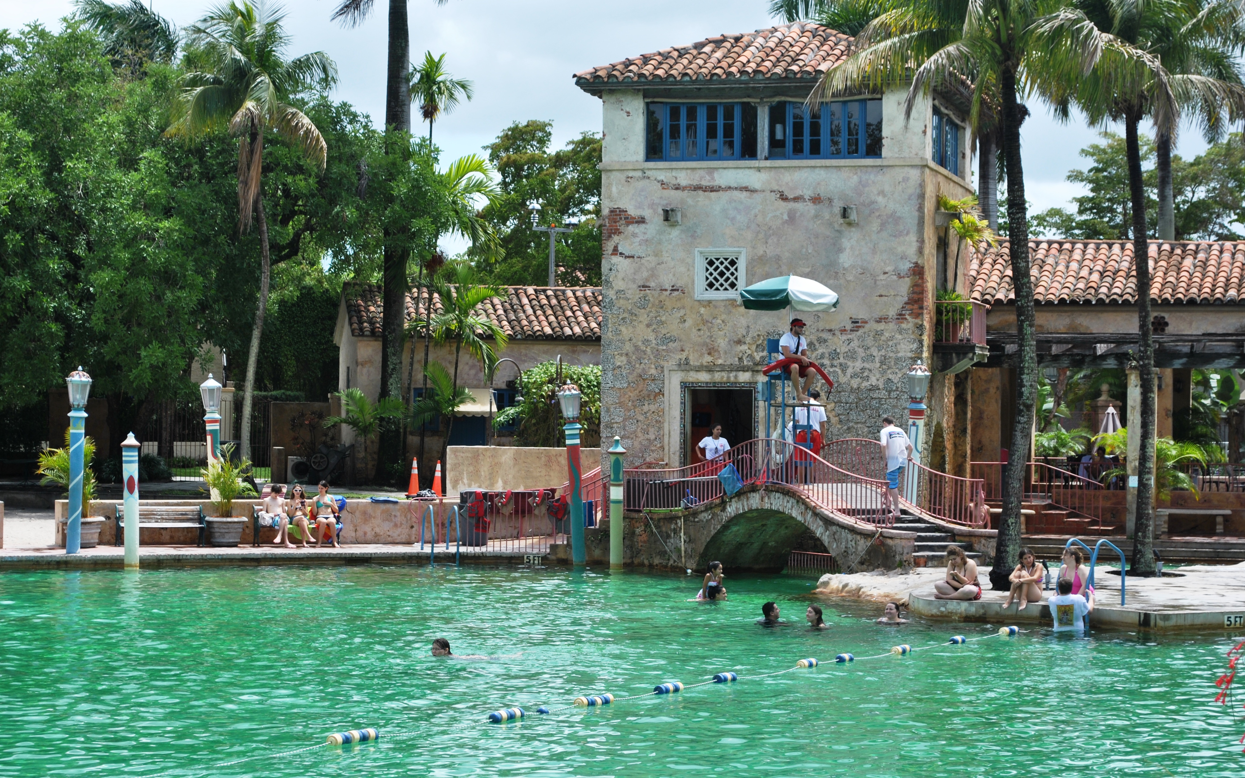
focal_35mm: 85
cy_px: 397
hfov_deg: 24.5
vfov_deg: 15.5
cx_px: 621
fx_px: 2868
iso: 100
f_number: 8
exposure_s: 1/250
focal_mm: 55
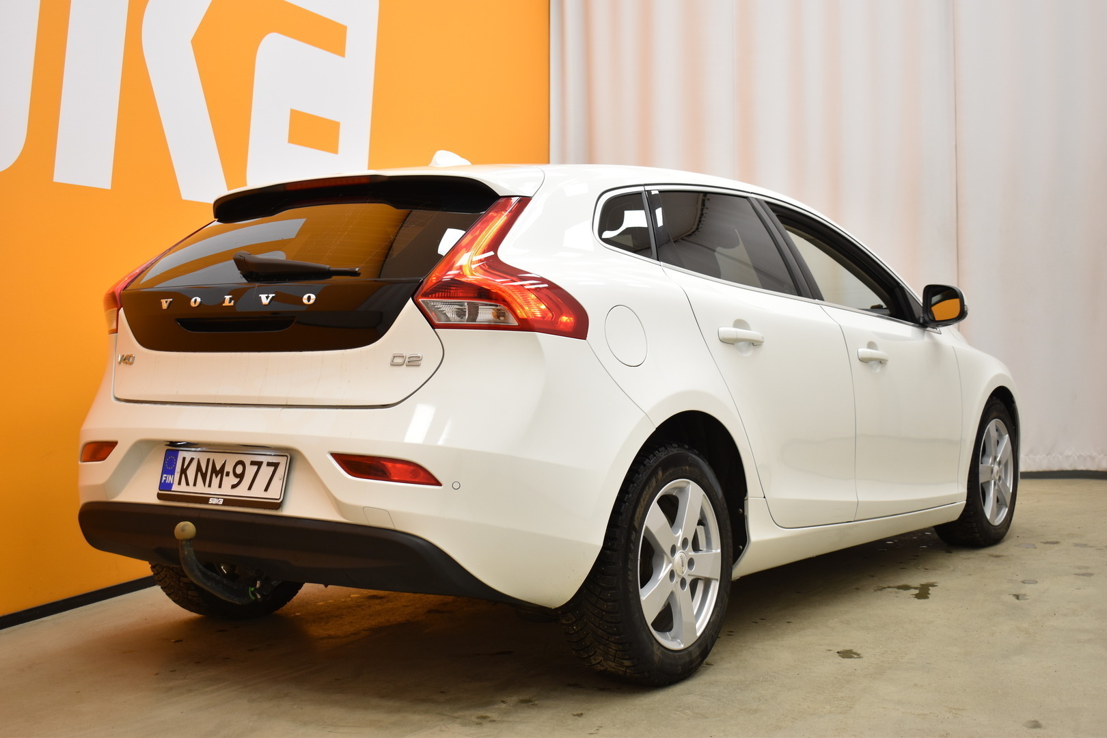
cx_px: 554
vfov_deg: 29.9
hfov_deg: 43.6
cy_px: 369
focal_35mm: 45
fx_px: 1384
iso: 280
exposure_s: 1/50
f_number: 4.2
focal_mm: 30
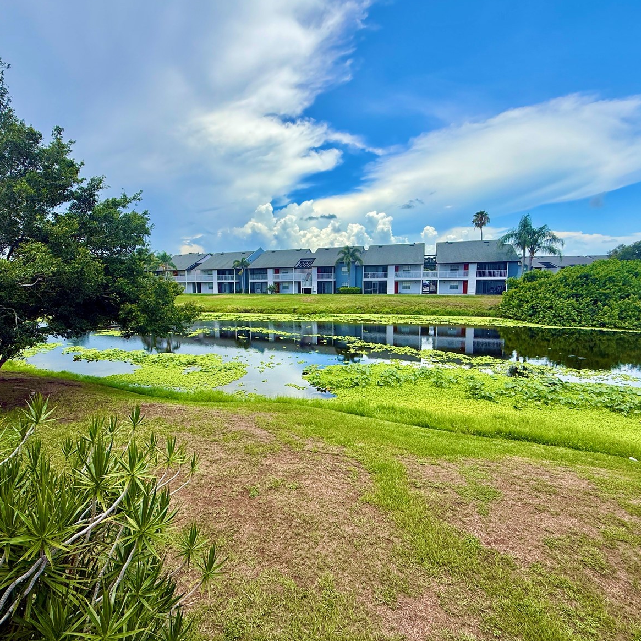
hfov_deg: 83.5
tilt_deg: -5.8
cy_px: 315
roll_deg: +0.7
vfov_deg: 84.0
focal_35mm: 17
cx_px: 279
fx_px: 356
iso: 50
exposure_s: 1/1698
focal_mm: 2.22
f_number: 2.2
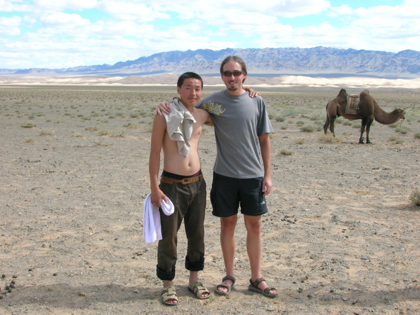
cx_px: 210
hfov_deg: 41.2
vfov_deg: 31.5
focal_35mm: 46
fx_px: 558
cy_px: 158
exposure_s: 1/164
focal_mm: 7.7
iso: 50
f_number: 5.4
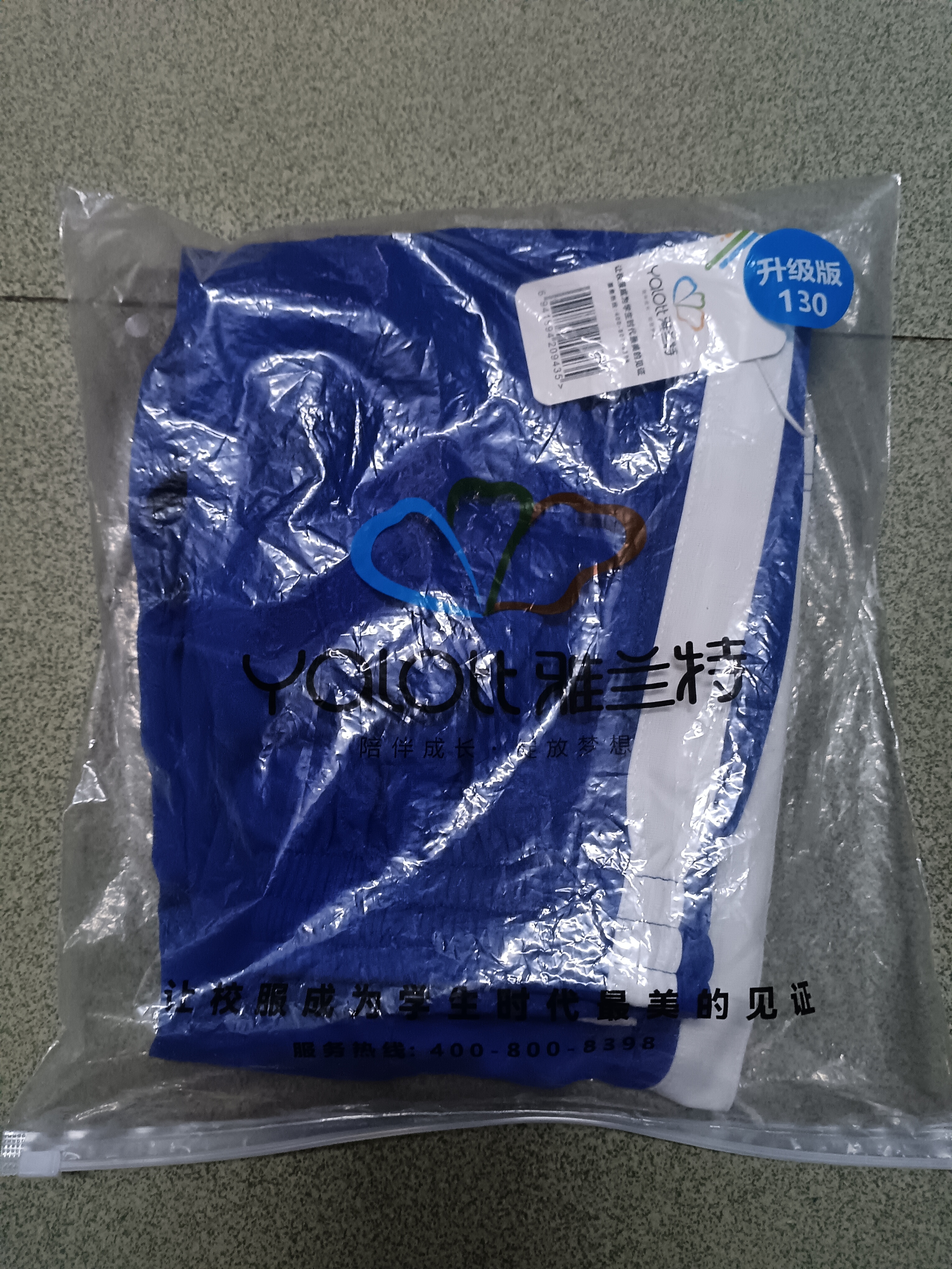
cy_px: 634
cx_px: 476
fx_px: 990
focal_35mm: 27
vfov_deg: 65.3
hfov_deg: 51.4
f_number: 1.8
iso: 2540
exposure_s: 1/16.7
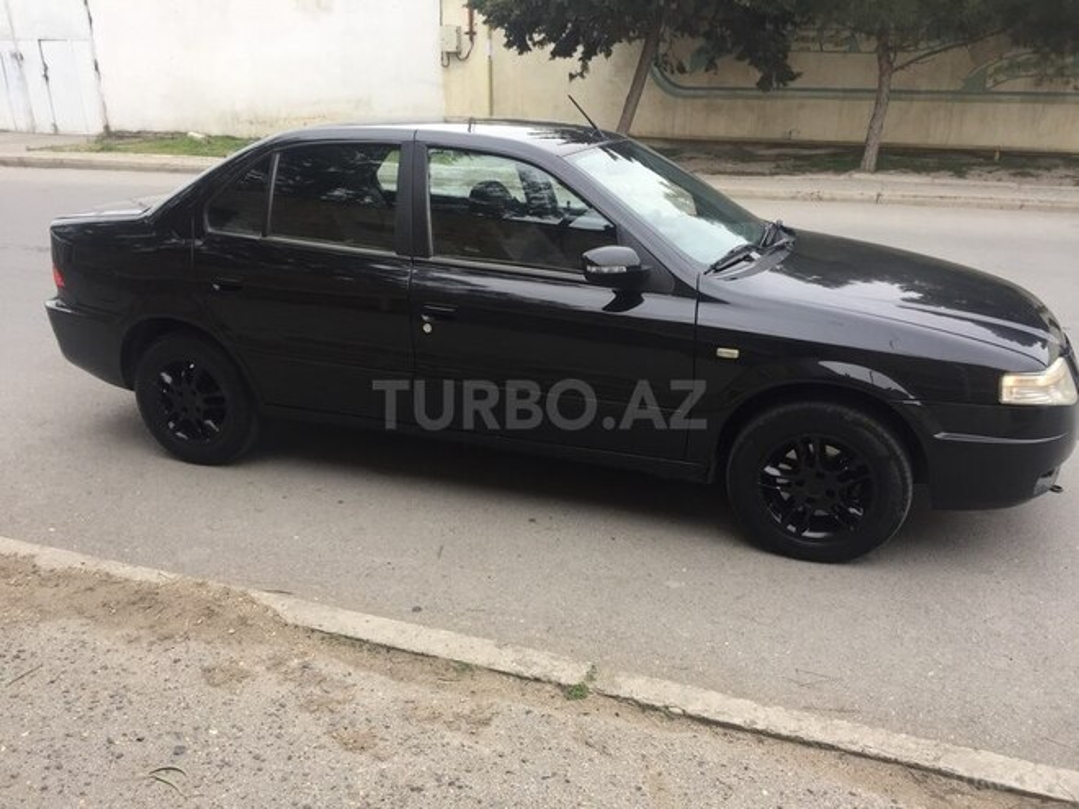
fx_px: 904
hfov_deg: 61.7
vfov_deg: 48.2
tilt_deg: -23.2
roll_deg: -1.6
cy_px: 404
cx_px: 540
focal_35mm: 29
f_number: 2.2
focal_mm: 4.15
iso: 50
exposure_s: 1/100
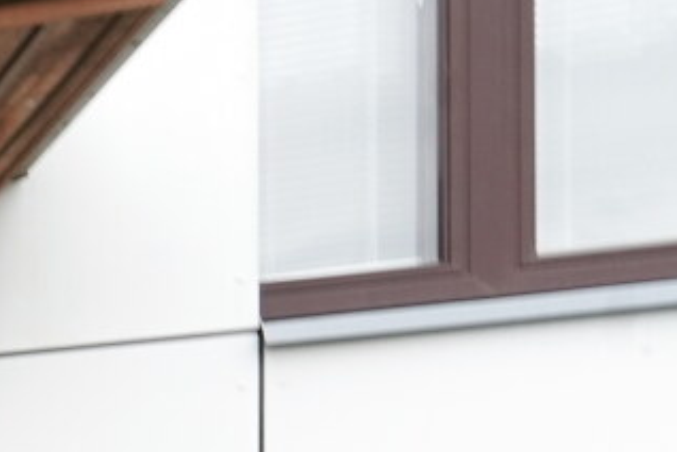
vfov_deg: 12.5
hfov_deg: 10.4
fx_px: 1786
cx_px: -1537
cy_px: 921
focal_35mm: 95
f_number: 10
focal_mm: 14
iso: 250
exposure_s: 1/30
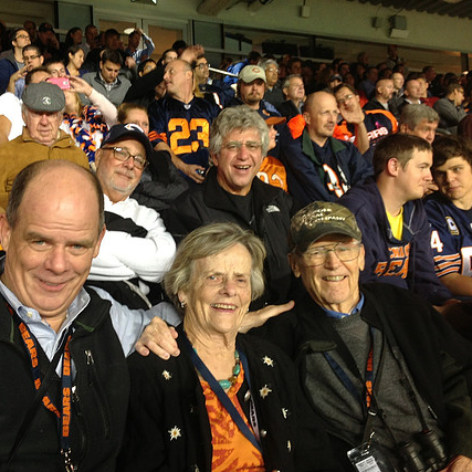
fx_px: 648
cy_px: 237
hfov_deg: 39.7
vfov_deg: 40.0
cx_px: 175
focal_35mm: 42
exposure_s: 1/15
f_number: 2.4
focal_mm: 4.28
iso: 64
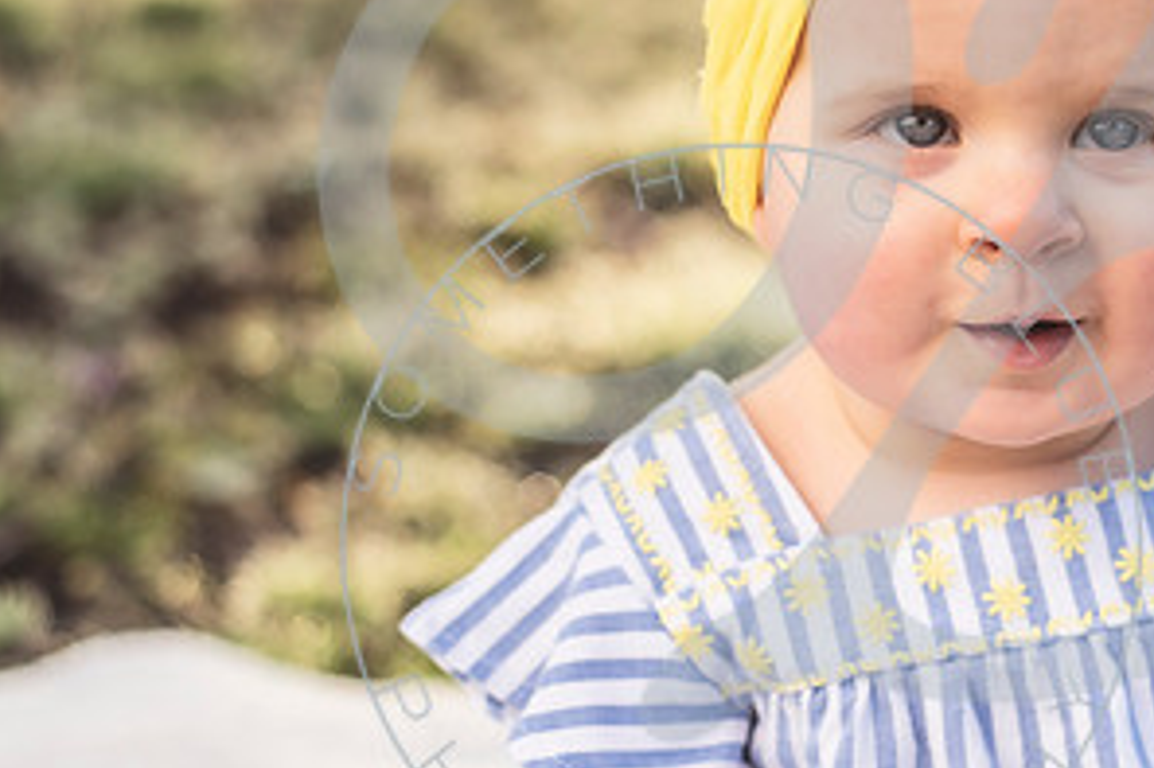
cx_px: 936
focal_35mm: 98
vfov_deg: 13.9
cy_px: 216
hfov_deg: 20.6
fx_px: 3140
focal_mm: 50
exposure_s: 1/320
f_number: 2.8
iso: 100
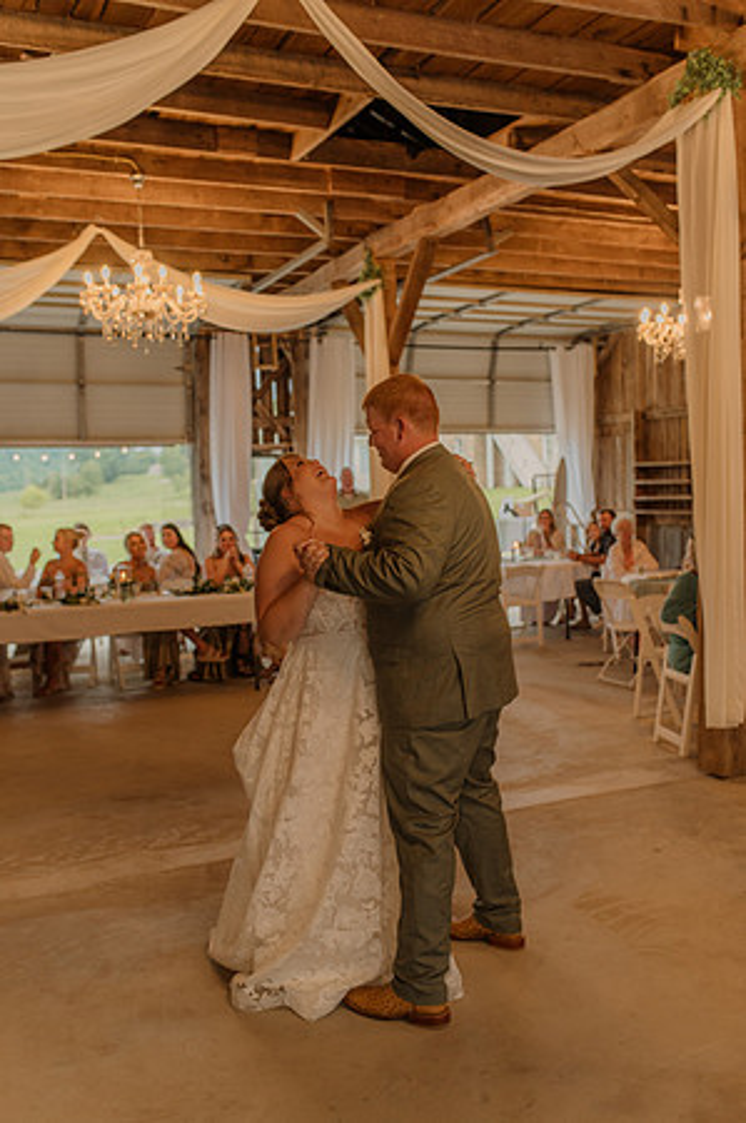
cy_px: 562
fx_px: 1090
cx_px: 373
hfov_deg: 37.8
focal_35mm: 35
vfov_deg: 54.5
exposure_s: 1/200
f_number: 2.5
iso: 640
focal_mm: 35
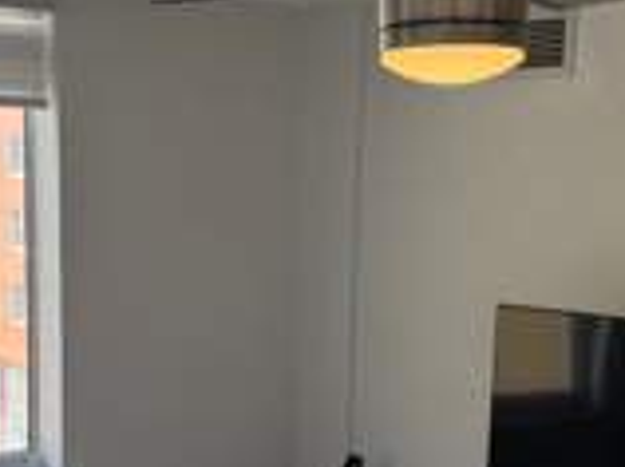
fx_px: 1316
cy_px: 384
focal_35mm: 73
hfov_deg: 26.6
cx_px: 214
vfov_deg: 19.9
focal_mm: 6.76
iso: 125
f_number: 1.78
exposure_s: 1/198
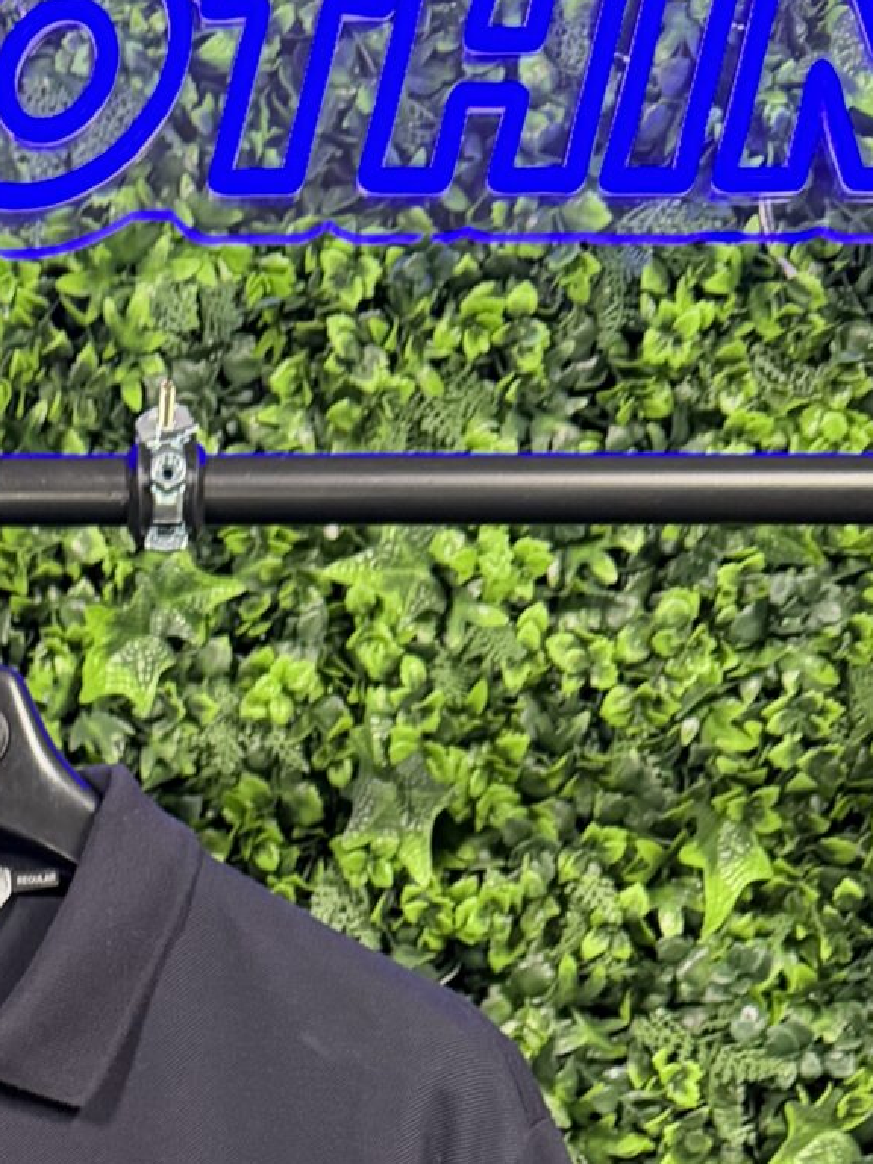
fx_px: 2690
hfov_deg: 17.9
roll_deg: -0.4
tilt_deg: -6.8
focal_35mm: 80
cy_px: 1608
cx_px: -41
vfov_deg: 21.5
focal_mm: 6.76
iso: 800
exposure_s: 1/50
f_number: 1.78
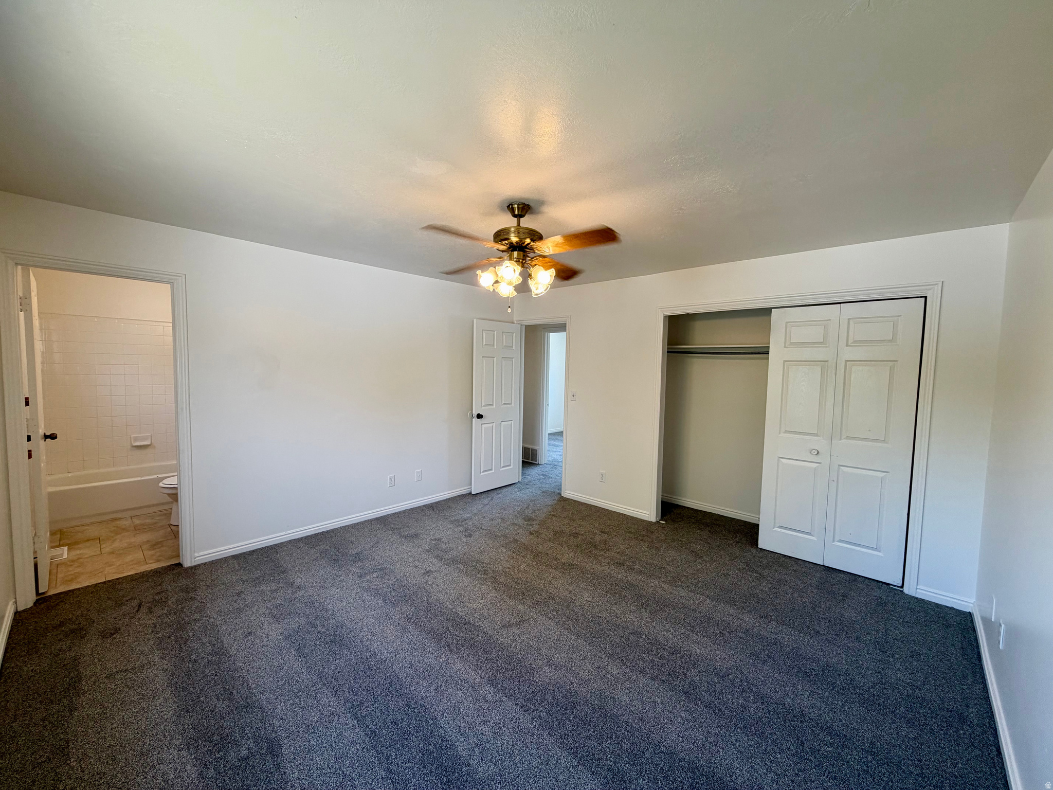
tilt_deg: -4.1
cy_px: 395
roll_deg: -1.1
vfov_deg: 85.7
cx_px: 526
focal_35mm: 14
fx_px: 426
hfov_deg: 102.1
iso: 100
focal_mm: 2.22
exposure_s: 1/120
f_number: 2.2
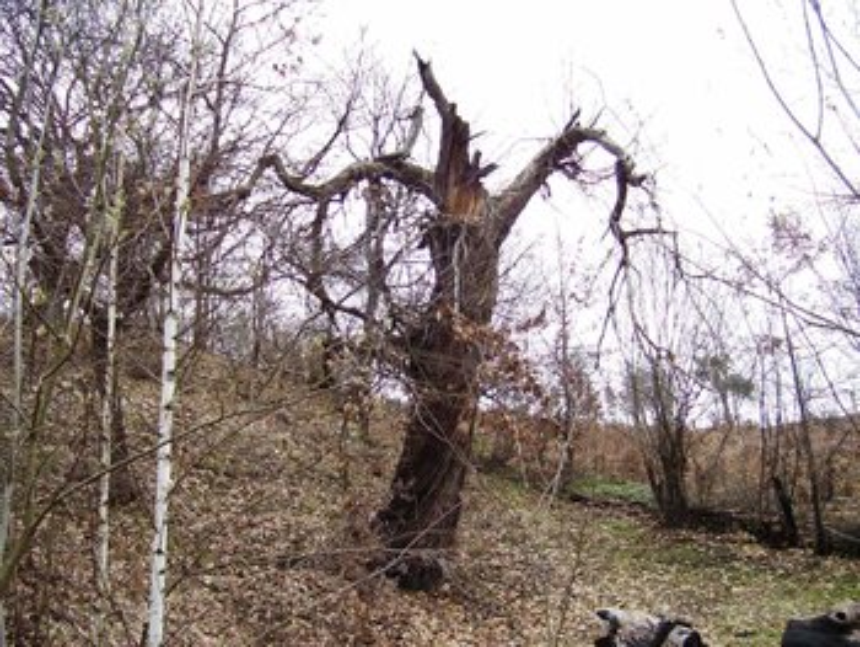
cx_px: 430
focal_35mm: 34
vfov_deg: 41.8
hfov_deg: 53.9
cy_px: 324
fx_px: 845
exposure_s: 1/250
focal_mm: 5.6
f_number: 2.7
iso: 80
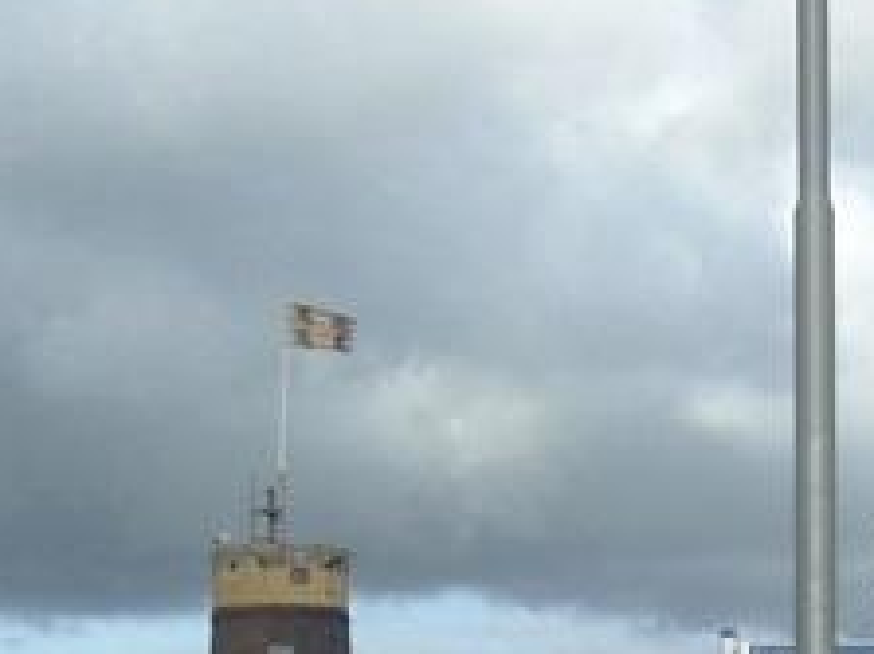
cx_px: 545
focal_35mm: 109
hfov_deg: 18.0
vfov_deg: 13.3
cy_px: 701
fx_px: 2751
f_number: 2.8
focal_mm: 7.9
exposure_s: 1/640
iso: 64
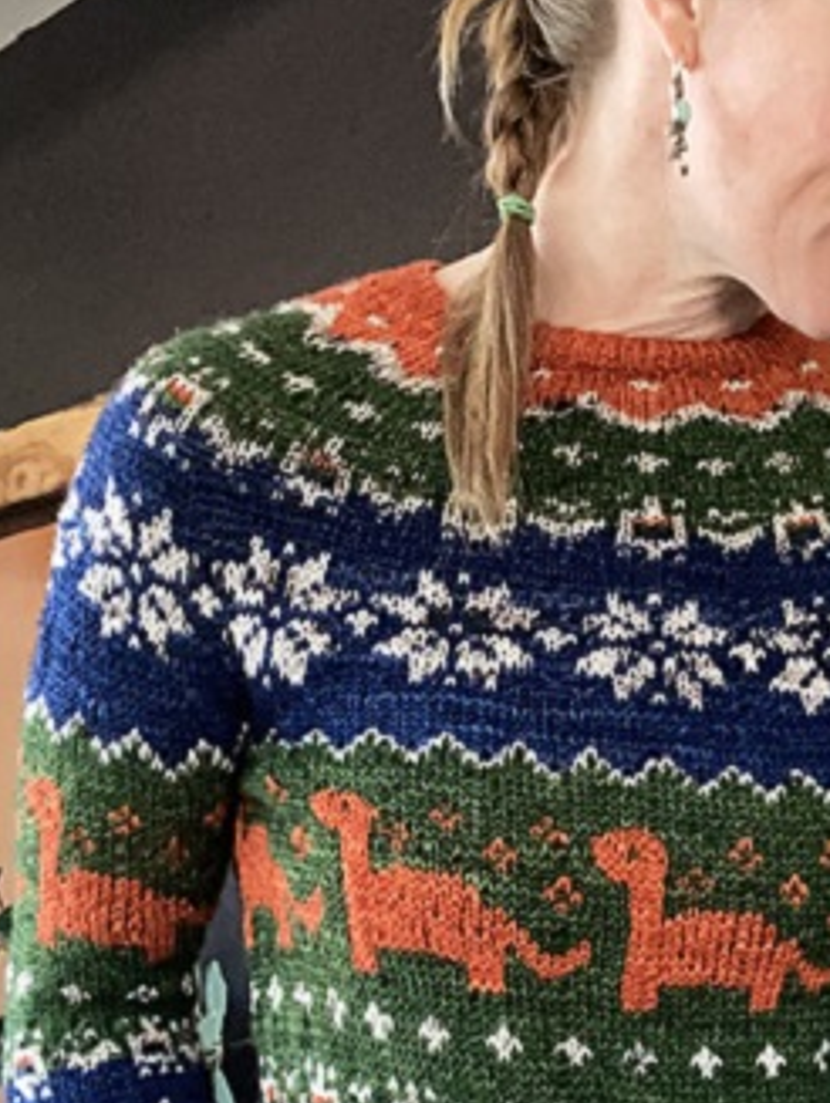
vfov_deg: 29.7
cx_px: 563
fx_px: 2074
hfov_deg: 22.5
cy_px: 666
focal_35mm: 65
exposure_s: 1/60
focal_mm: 2.87
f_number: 2.2
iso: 250
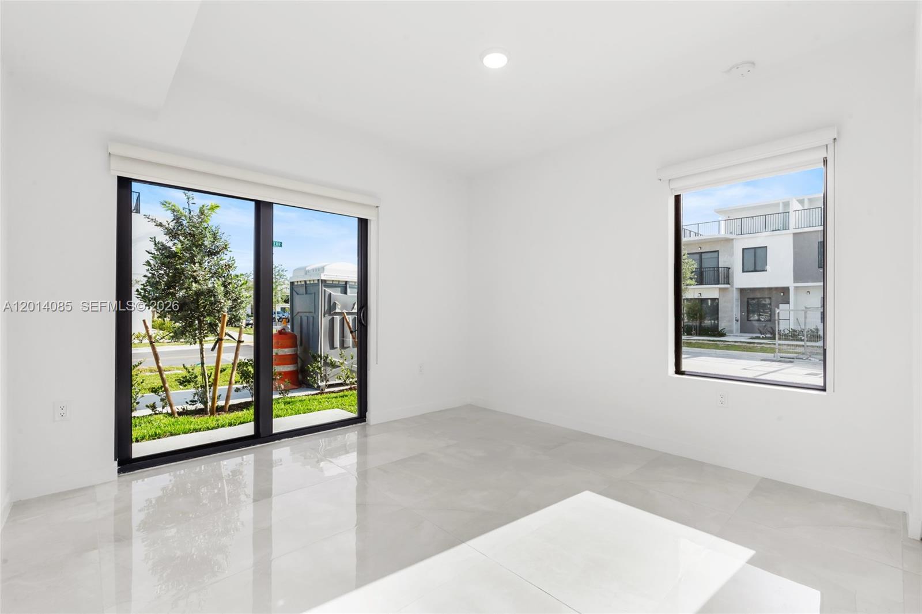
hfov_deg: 96.7
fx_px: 410
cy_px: 307
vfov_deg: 73.7
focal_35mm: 16
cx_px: 461
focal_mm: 16
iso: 250
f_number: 14
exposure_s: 1/4
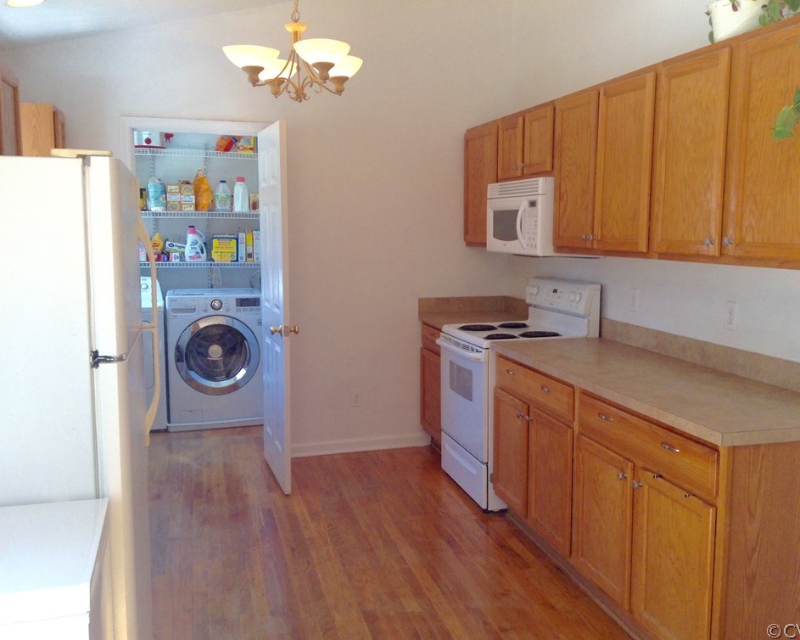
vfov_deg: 42.2
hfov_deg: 51.5
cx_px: 428
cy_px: 320
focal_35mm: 35
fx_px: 829
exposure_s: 1/60
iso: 40
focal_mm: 3.3
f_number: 2.4
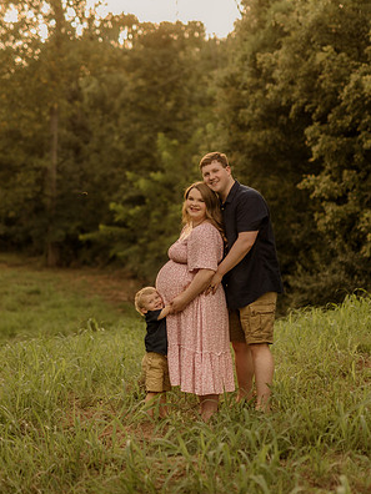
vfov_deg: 23.8
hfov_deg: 18.0
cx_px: 185
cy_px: 272
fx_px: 1172
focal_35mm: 82
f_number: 1.8
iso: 125
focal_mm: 50
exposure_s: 1/800
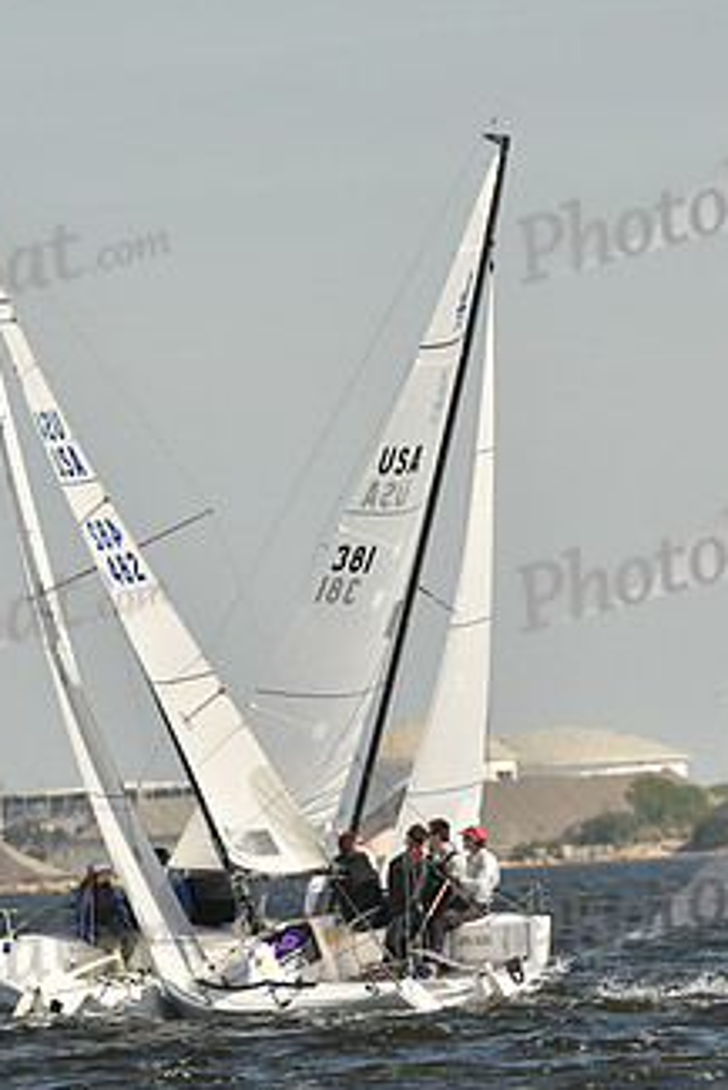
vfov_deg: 3.4
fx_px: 18361
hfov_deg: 2.3
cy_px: 419
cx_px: 344
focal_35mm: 606
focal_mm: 340
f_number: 7.1
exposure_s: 1/1250
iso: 250
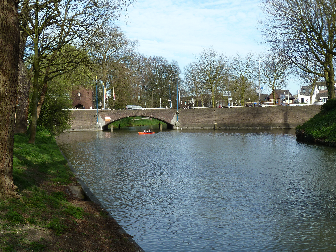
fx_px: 427
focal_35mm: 44
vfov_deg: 32.9
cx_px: 168
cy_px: 126
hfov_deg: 42.9
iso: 80
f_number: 4
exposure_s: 1/320
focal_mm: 7.3
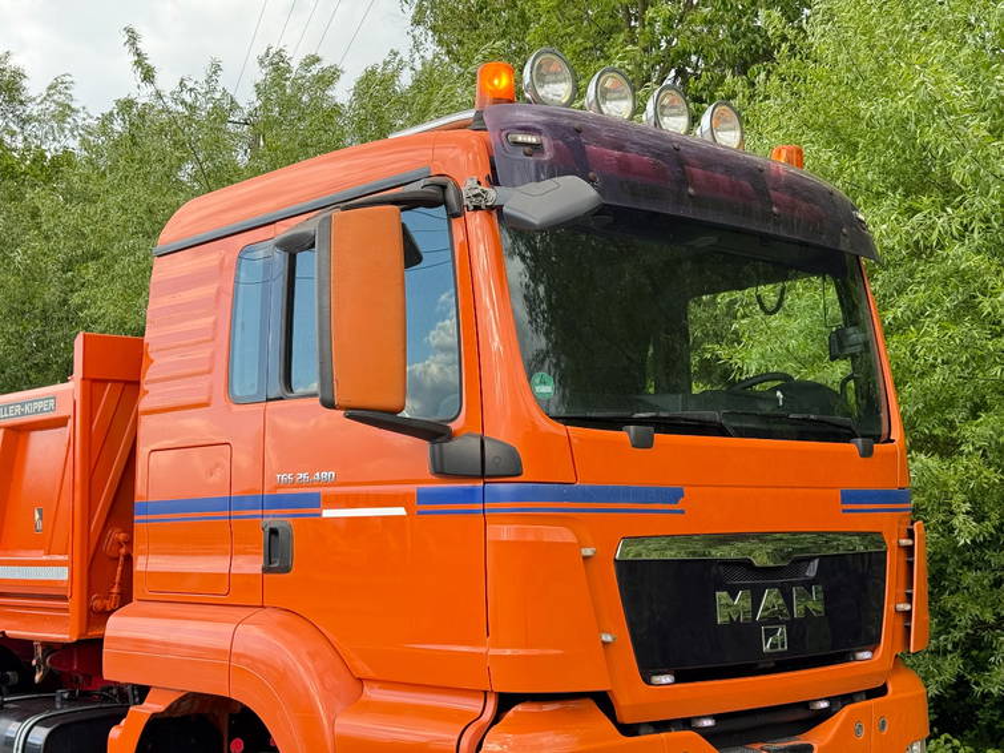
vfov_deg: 30.3
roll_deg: +3.2
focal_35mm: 48
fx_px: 1392
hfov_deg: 39.7
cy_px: 376
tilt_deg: +9.8
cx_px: 502
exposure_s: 1/538
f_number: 1.78
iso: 80
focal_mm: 6.76
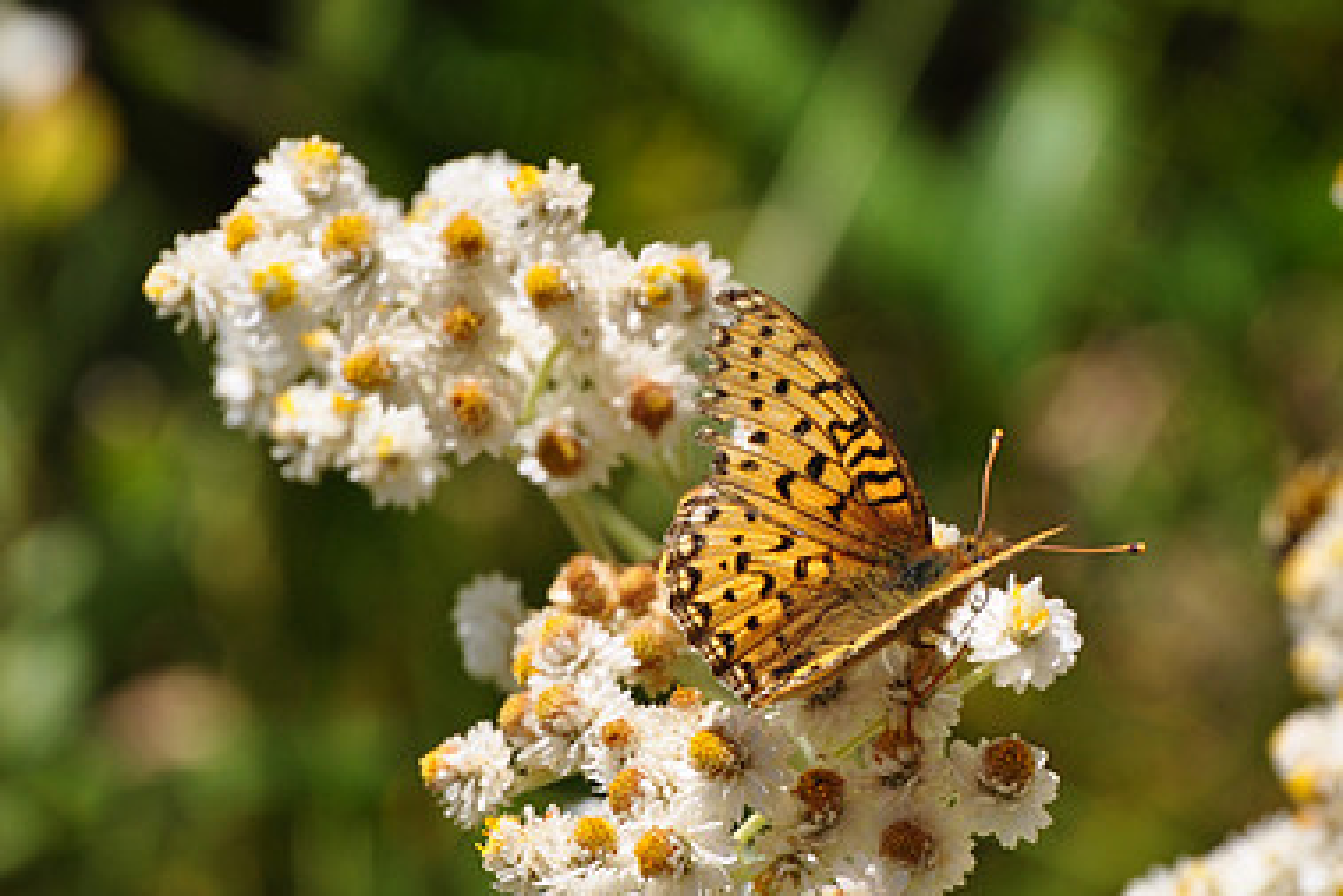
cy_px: 512
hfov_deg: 4.5
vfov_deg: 3.0
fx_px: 17092
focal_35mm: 458
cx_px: 829
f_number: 10
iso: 200
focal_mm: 200
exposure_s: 1/400
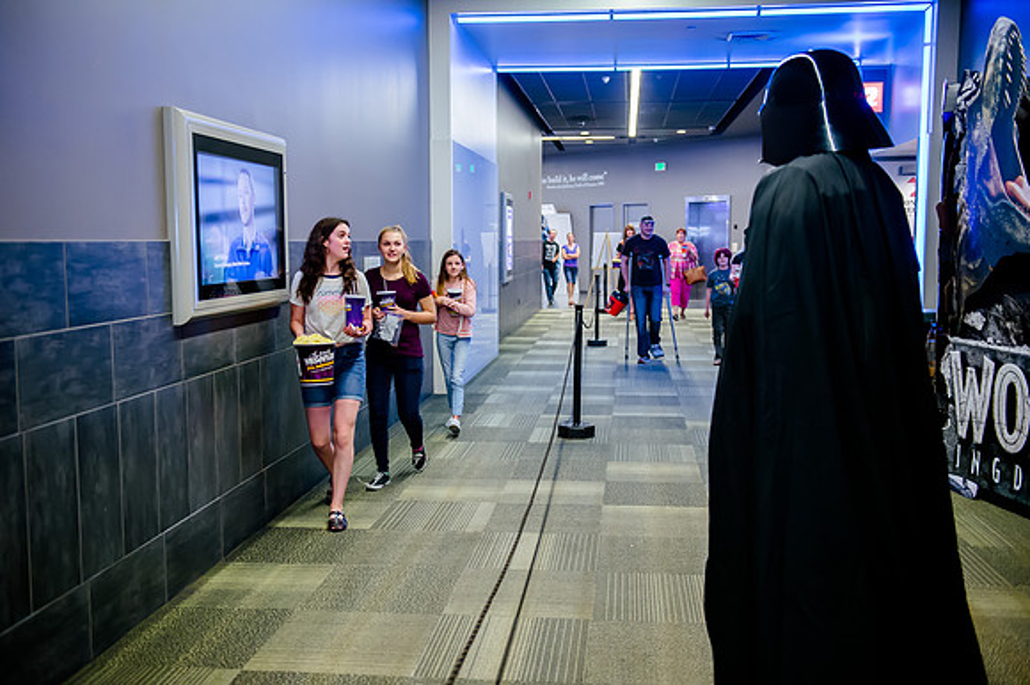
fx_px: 1029
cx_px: 515
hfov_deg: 53.2
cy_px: 342
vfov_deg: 36.8
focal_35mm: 36
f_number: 2.8
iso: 3200
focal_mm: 36
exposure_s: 1/100
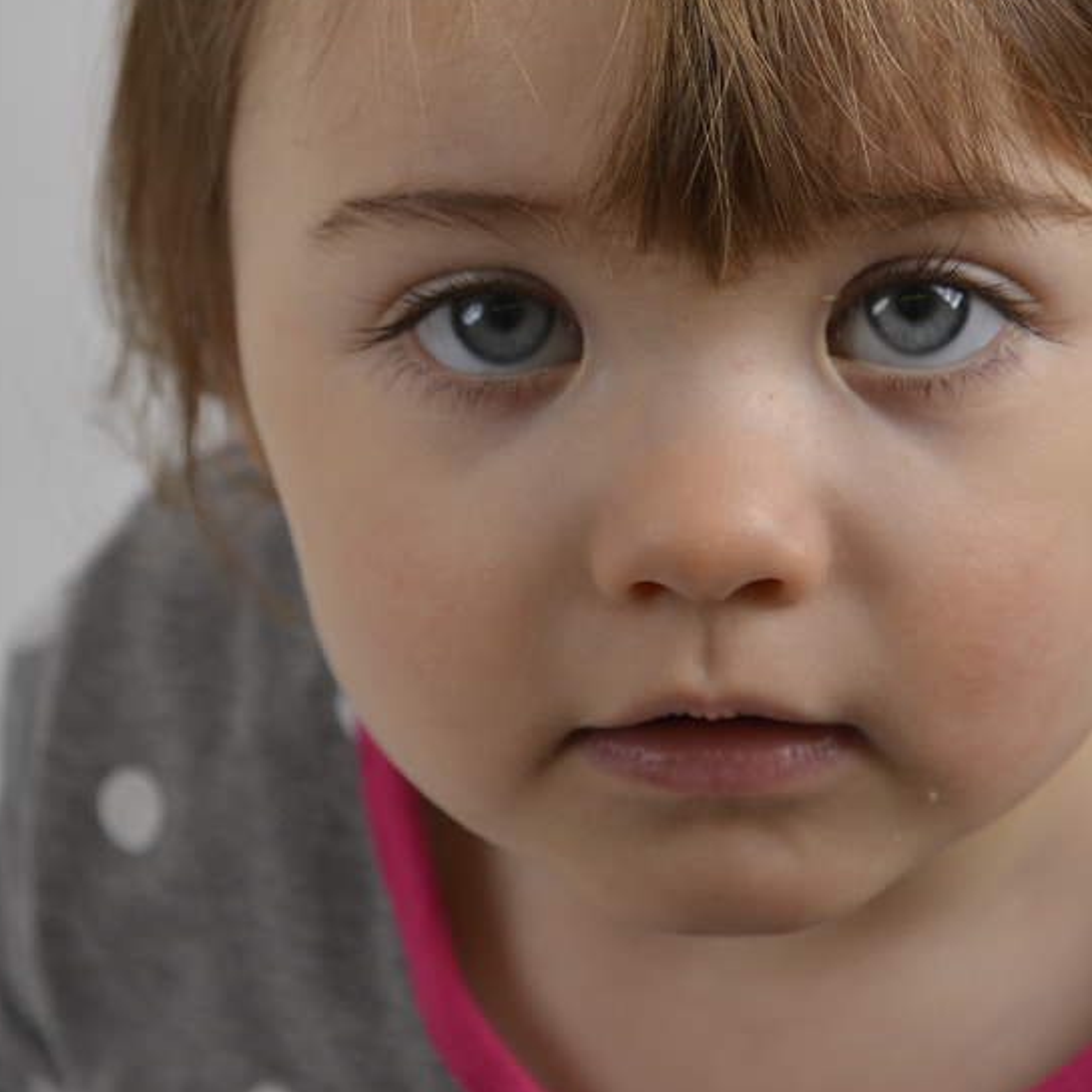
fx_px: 7995
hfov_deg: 7.8
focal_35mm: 224
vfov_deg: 7.8
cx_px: 580
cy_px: 447
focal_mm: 70
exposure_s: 1/160
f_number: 5
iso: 100
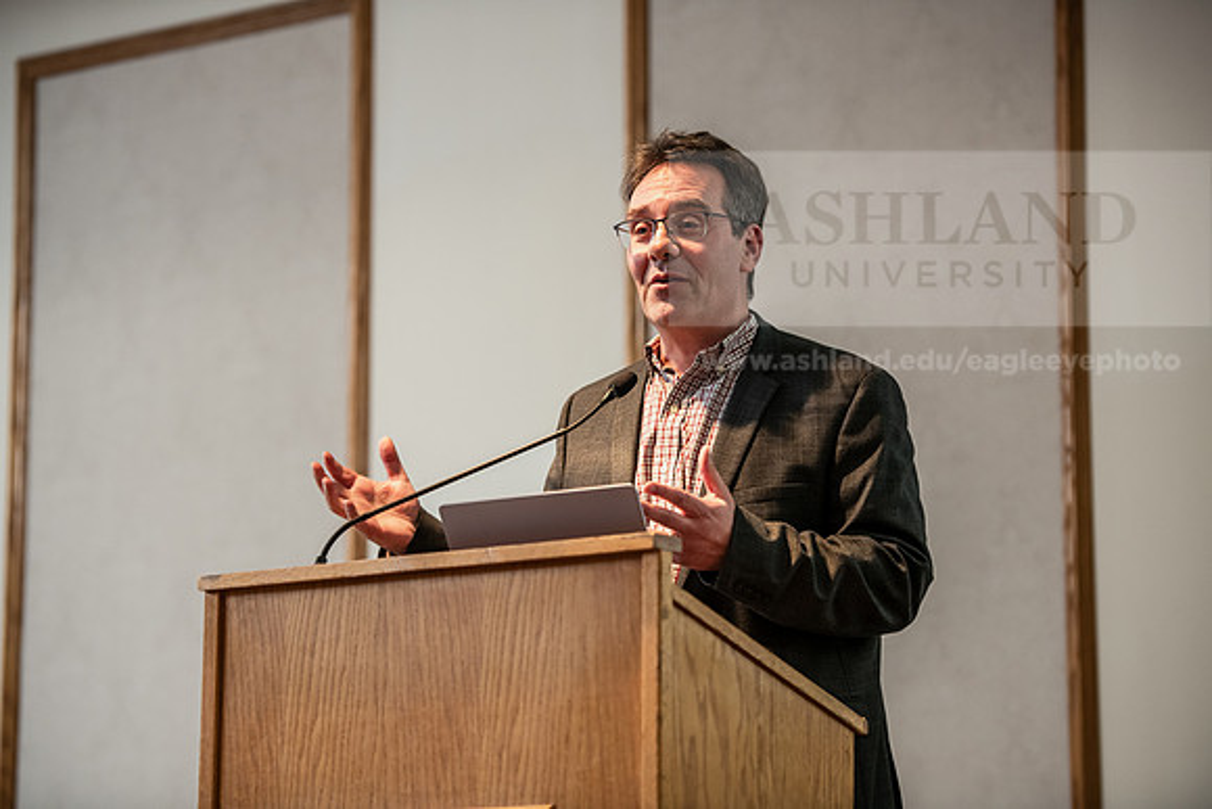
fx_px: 3906
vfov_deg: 11.8
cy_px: 404
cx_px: 606
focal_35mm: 116
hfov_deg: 17.6
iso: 1000
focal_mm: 116
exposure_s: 1/160
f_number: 2.8
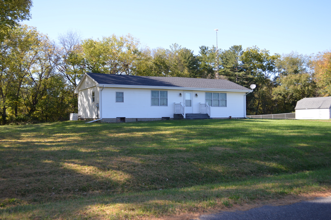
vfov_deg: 34.2
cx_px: 166
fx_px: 358
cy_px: 110
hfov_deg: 49.6
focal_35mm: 39
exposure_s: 1/200
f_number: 4.5
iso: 100
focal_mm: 26
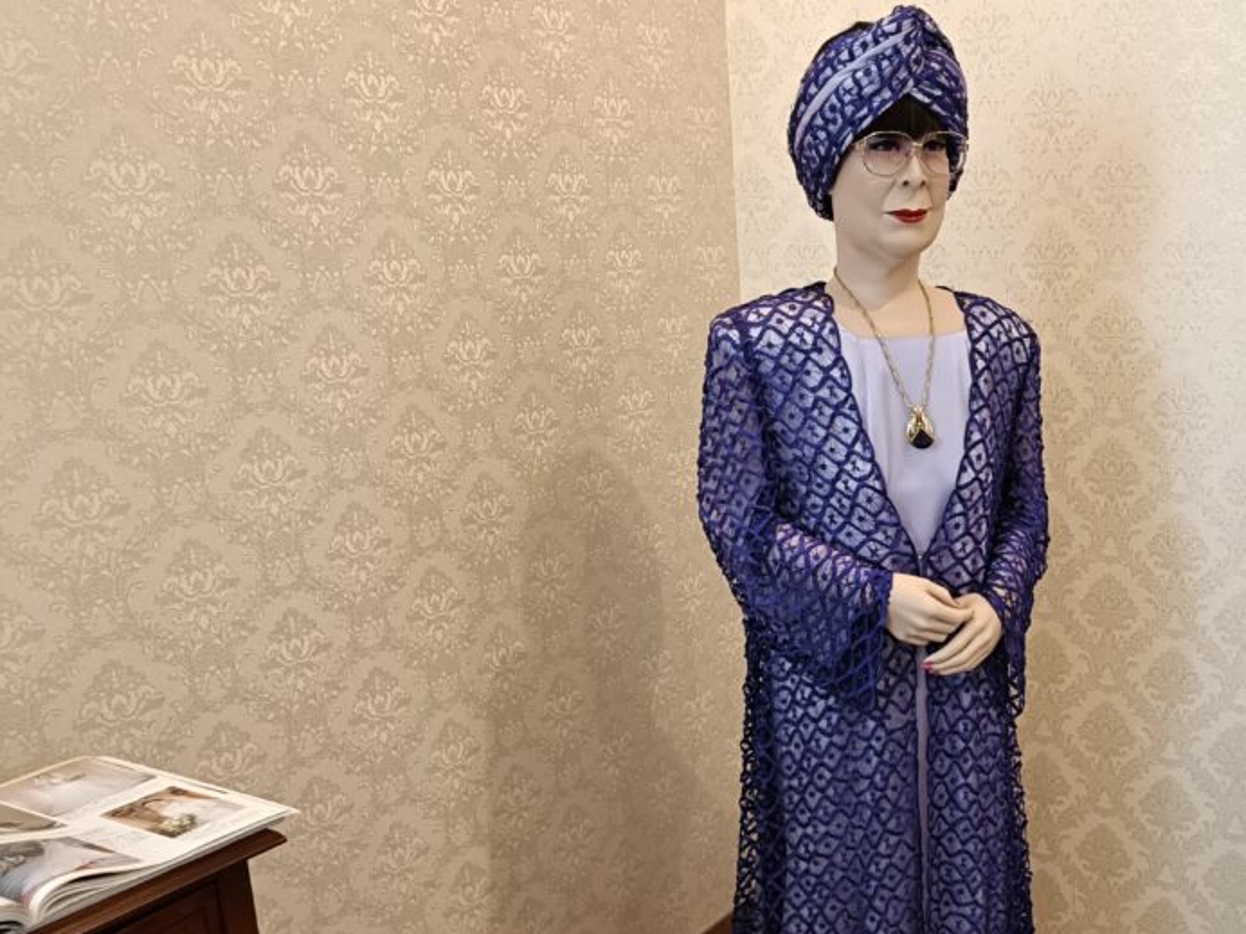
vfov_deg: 38.3
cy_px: 605
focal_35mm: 37
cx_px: 904
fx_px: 1332
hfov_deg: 48.6
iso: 1250
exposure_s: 1/50
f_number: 1.7
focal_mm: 4.7
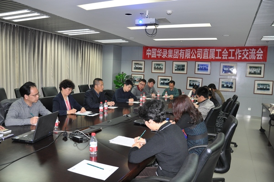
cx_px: 137
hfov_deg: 67.5
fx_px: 205
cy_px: 91
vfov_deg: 47.8
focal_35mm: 27
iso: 800
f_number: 3.5
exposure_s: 1/60
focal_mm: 18
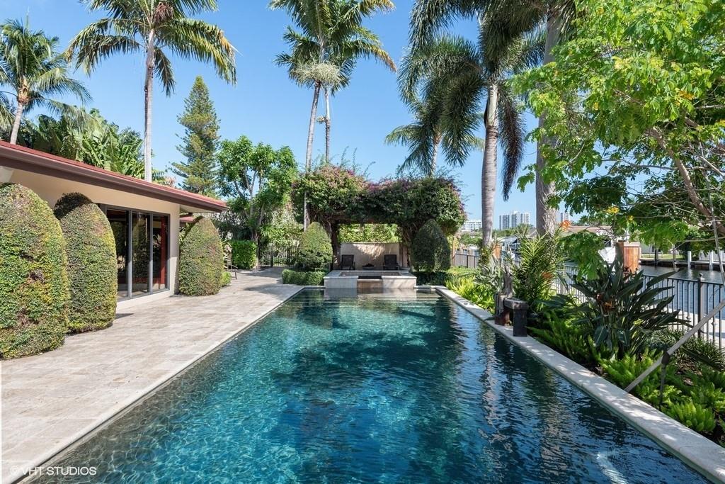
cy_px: 242
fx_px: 383
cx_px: 362
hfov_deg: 86.9
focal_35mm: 19
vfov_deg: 64.6
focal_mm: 19
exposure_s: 1/250
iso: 250
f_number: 8
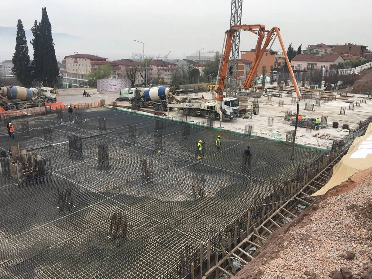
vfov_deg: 48.2
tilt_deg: -13.8
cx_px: 186
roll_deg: -1.7
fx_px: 312
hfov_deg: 61.7
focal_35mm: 29
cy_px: 140
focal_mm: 4.15
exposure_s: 1/1026
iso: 25
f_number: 2.2
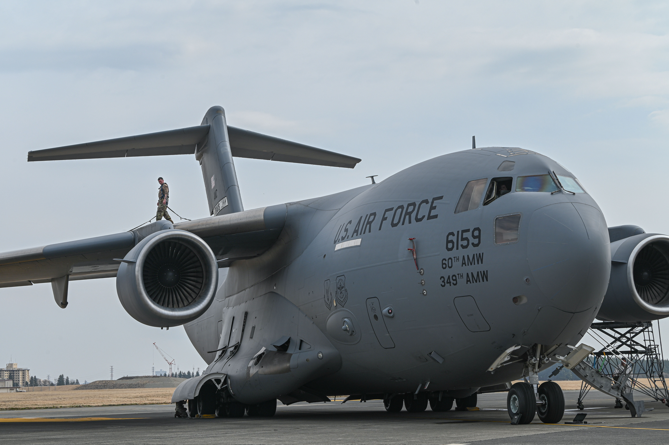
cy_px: 222
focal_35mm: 71
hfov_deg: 28.5
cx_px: 334
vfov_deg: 19.2
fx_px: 1319
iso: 160
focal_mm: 71
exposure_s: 1/250
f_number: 11
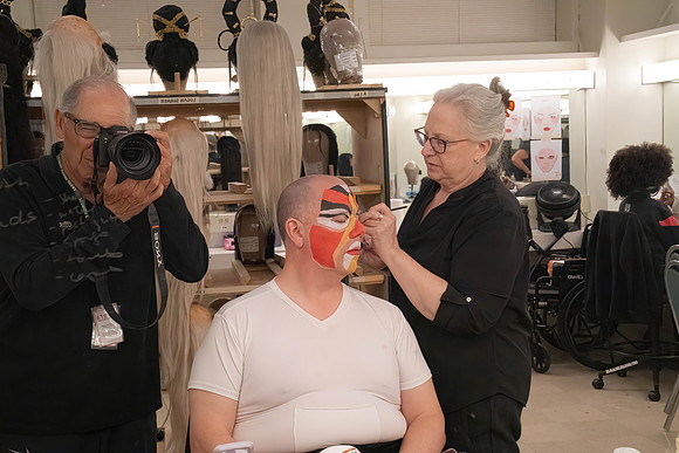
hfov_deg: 36.2
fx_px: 1038
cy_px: 226
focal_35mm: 55
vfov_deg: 24.6
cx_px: 340
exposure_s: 1/500
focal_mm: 55
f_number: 11
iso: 16000
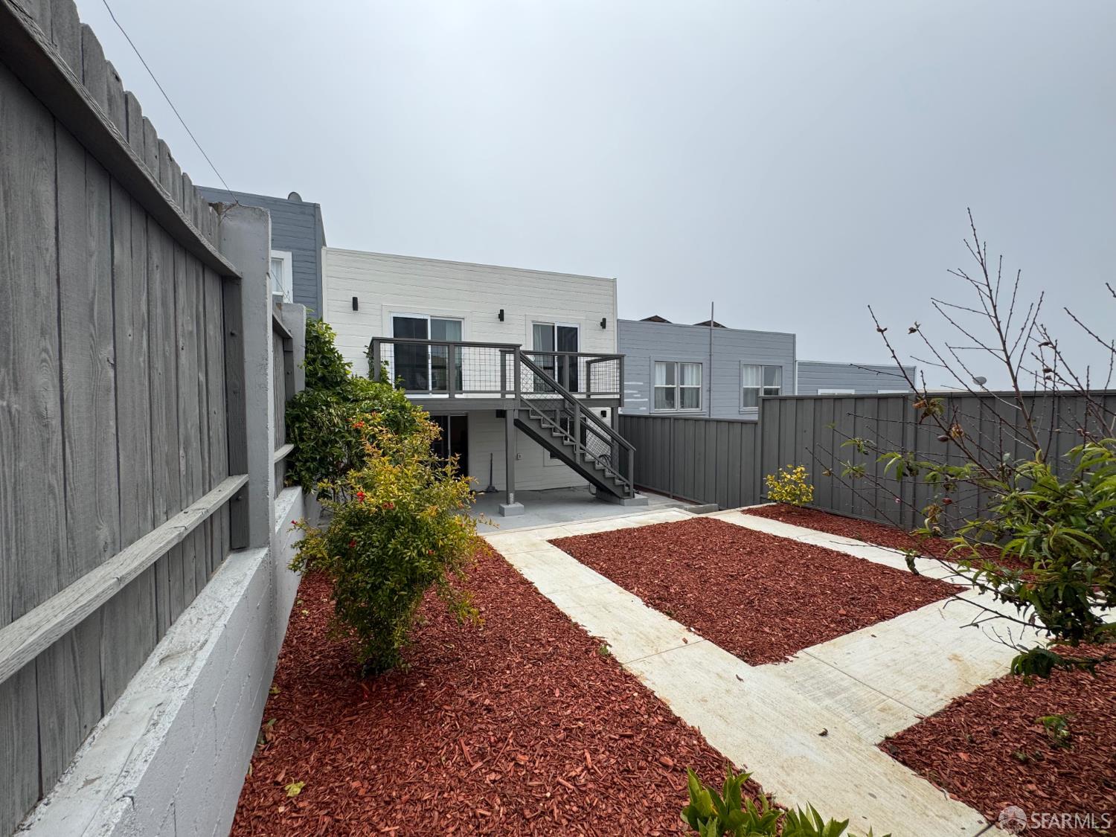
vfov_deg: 85.7
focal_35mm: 14
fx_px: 451
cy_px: 418
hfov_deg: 102.1
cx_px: 558
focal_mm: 2.22
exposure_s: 1/2146
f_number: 2.2
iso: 50
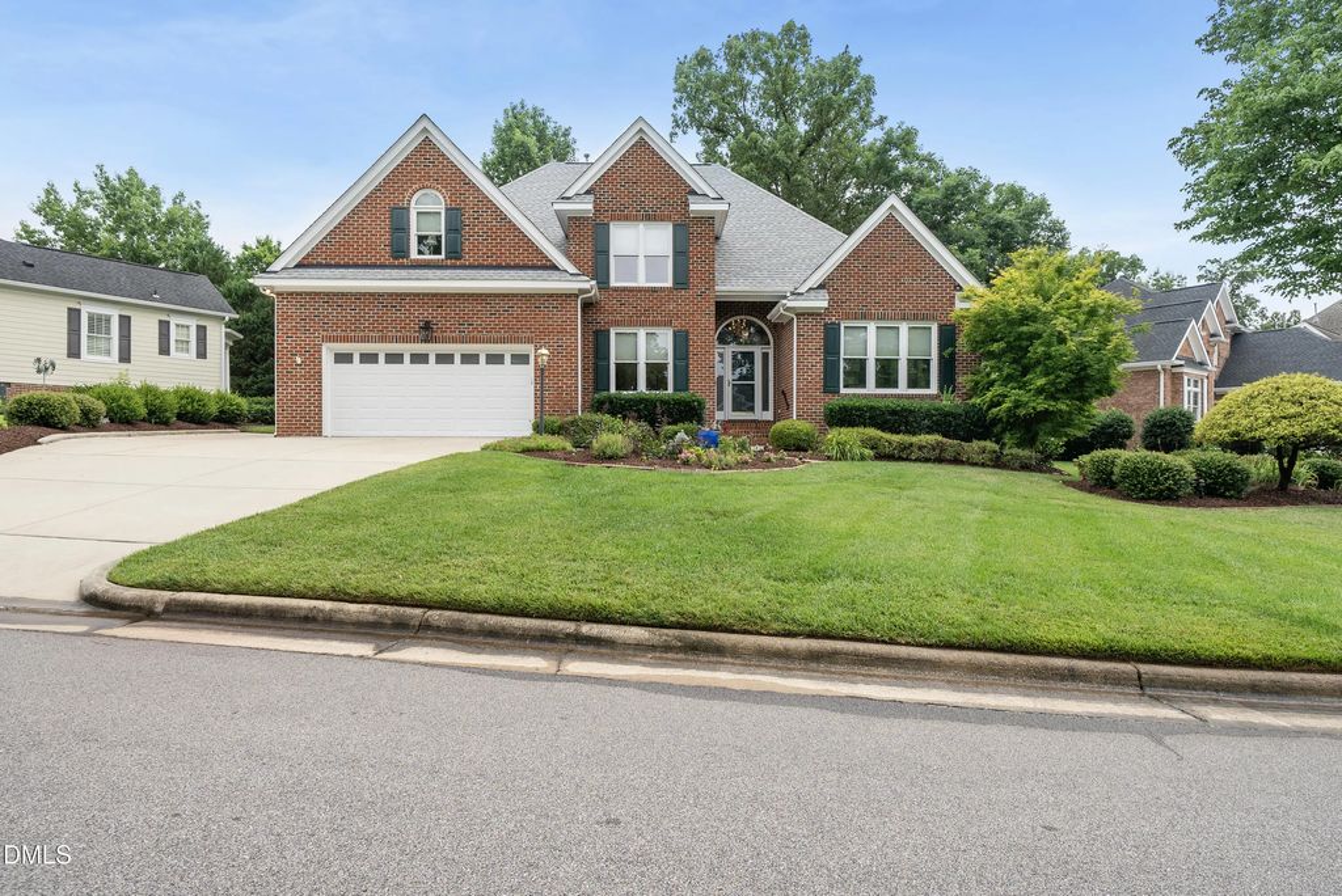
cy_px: 448
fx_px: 709
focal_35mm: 19
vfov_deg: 64.6
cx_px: 671
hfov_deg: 86.9
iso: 80
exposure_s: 1/100
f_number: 7.1
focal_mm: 19
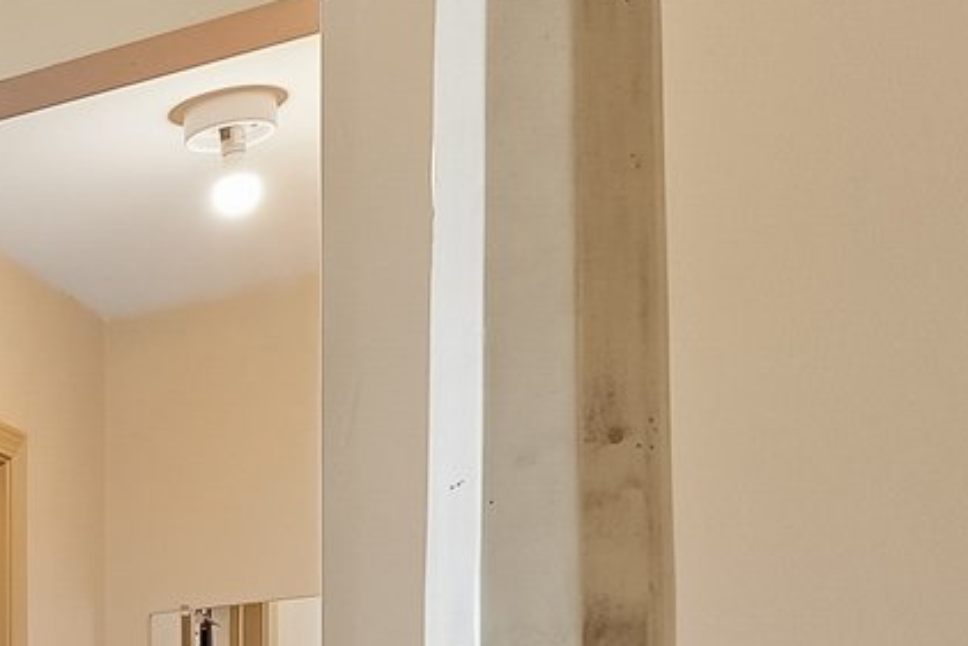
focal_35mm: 77
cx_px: -881
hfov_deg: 18.7
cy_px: 969
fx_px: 2081
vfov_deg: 16.1
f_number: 7.1
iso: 800
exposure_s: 1/60
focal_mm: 15.9
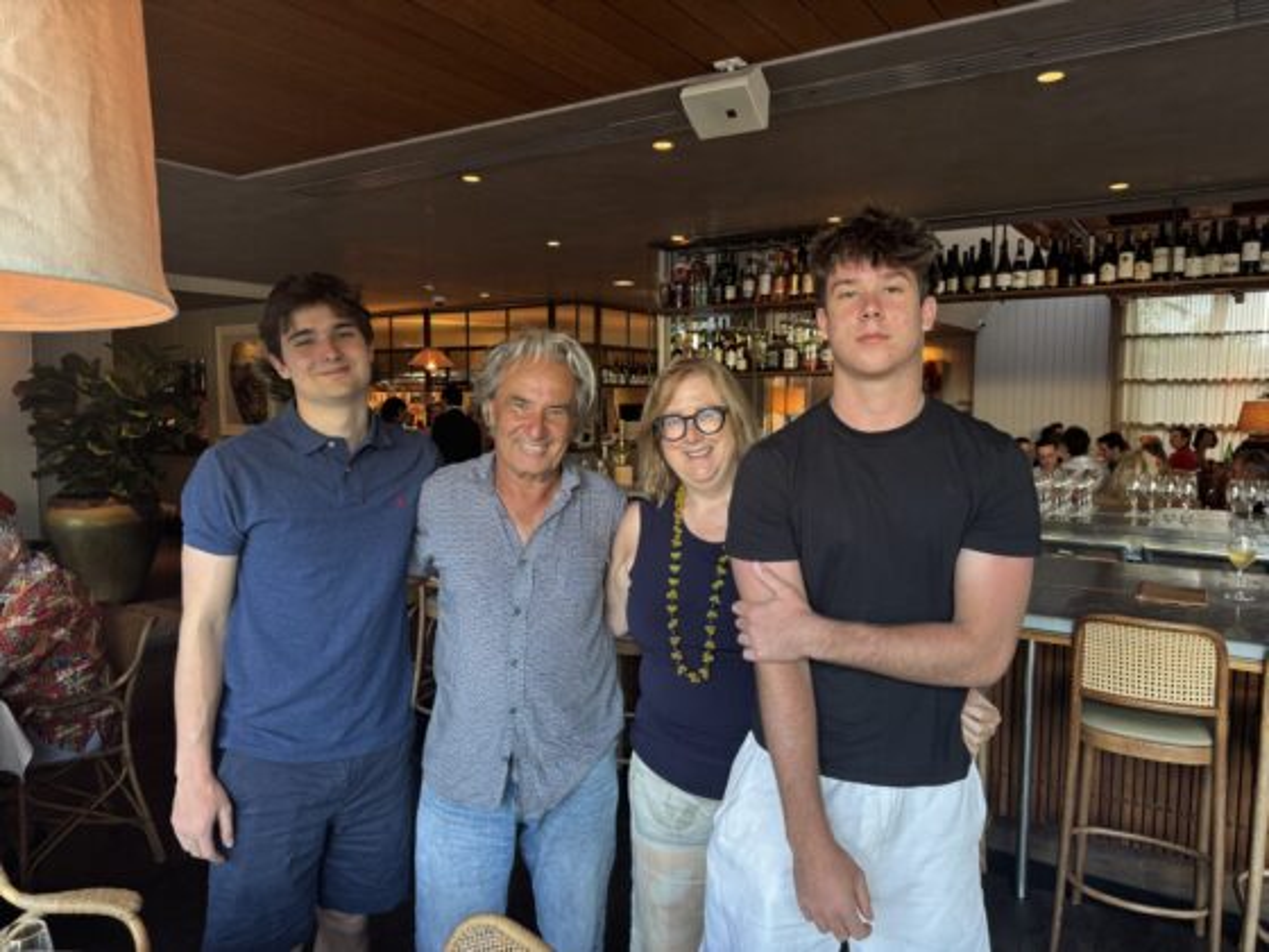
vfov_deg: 56.8
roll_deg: +0.0
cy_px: 476
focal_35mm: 24
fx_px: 880
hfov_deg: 71.6
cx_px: 634
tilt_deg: -5.0
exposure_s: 1/50
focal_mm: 6.76
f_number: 1.78
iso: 160
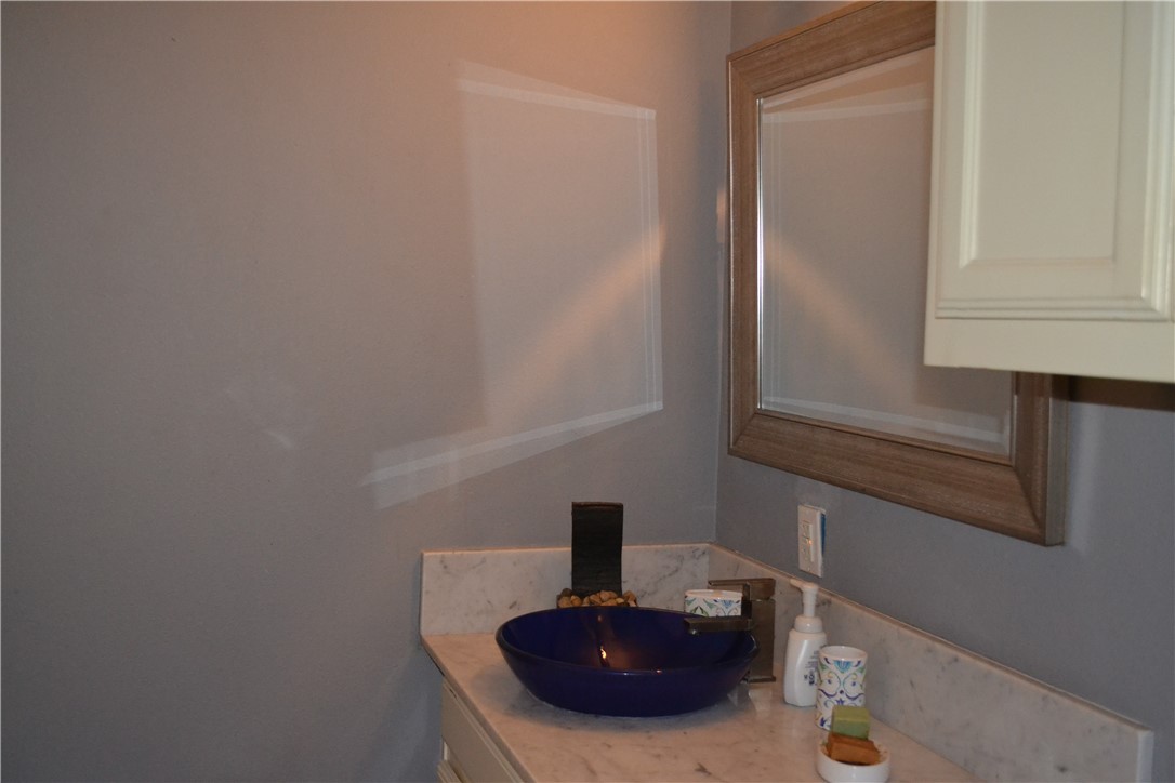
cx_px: 588
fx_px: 1175
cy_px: 392
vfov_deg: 36.9
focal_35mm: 36
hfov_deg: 53.1
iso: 2500
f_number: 4
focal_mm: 24
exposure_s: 1/60
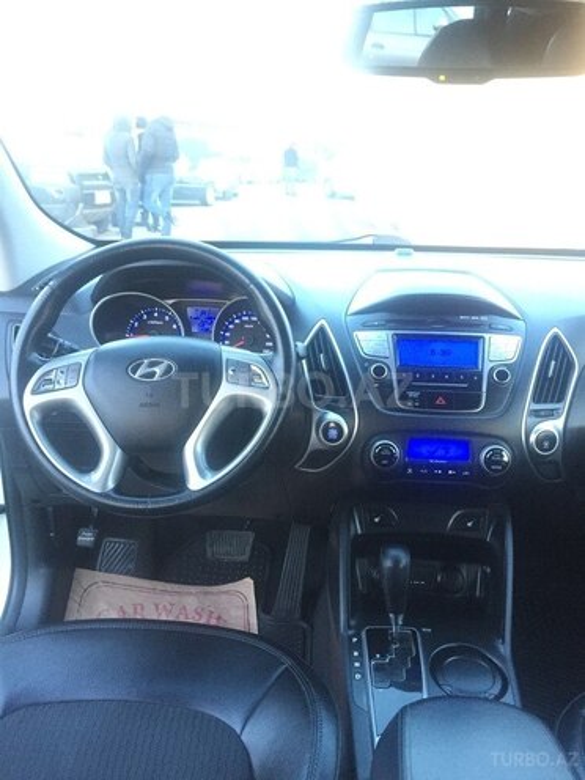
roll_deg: -1.8
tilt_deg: -18.2
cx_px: 292
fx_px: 653
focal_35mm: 29
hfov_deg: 48.2
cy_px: 390
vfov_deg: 61.7
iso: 250
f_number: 2.2
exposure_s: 1/33
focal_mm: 4.15
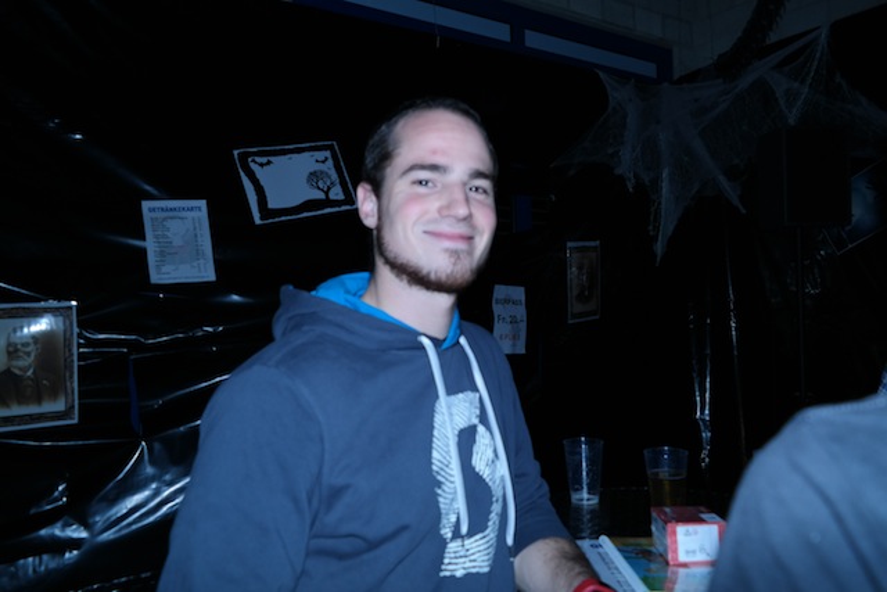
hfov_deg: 67.4
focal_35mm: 27
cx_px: 444
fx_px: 665
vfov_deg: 48.0
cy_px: 296
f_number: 5
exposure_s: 1/50
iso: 400
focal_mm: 18
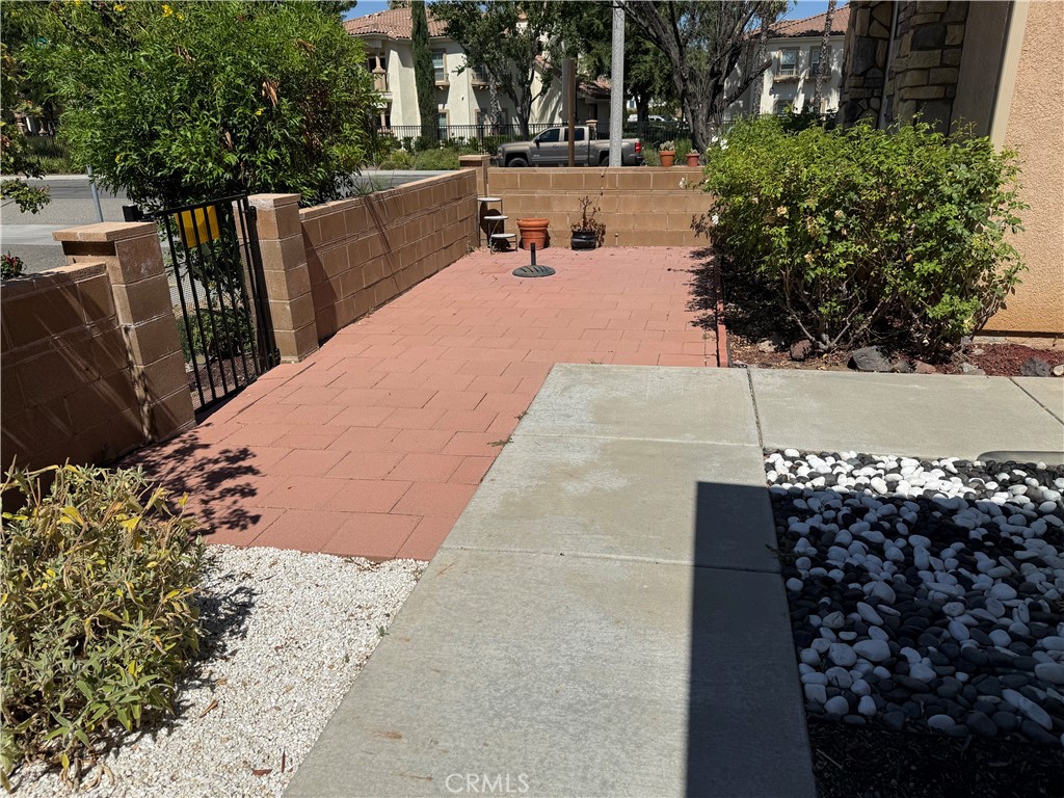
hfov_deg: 71.6
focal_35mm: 24
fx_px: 738
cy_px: 399
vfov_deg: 56.8
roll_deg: +0.9
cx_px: 532
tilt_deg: -20.4
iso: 80
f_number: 1.78
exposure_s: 1/9091
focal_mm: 6.76
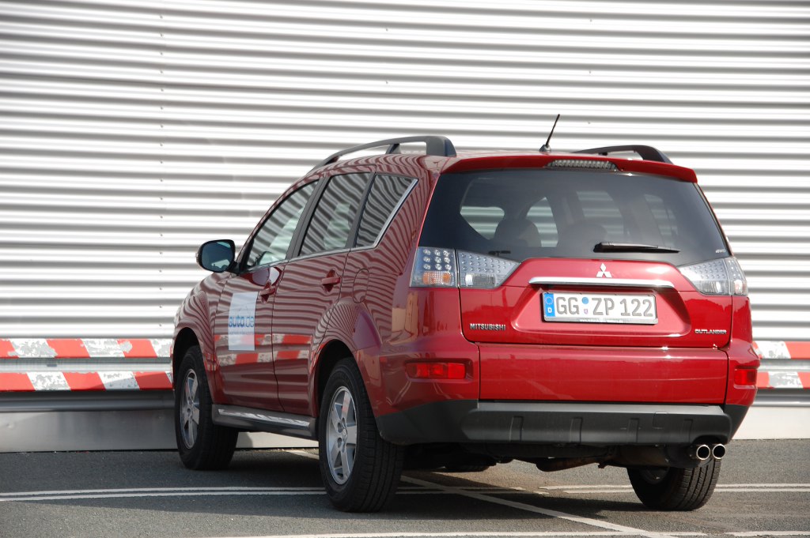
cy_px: 269
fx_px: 3035
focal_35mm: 135
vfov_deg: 10.1
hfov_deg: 15.2
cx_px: 405
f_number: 5.6
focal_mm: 90
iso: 200
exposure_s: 1/500
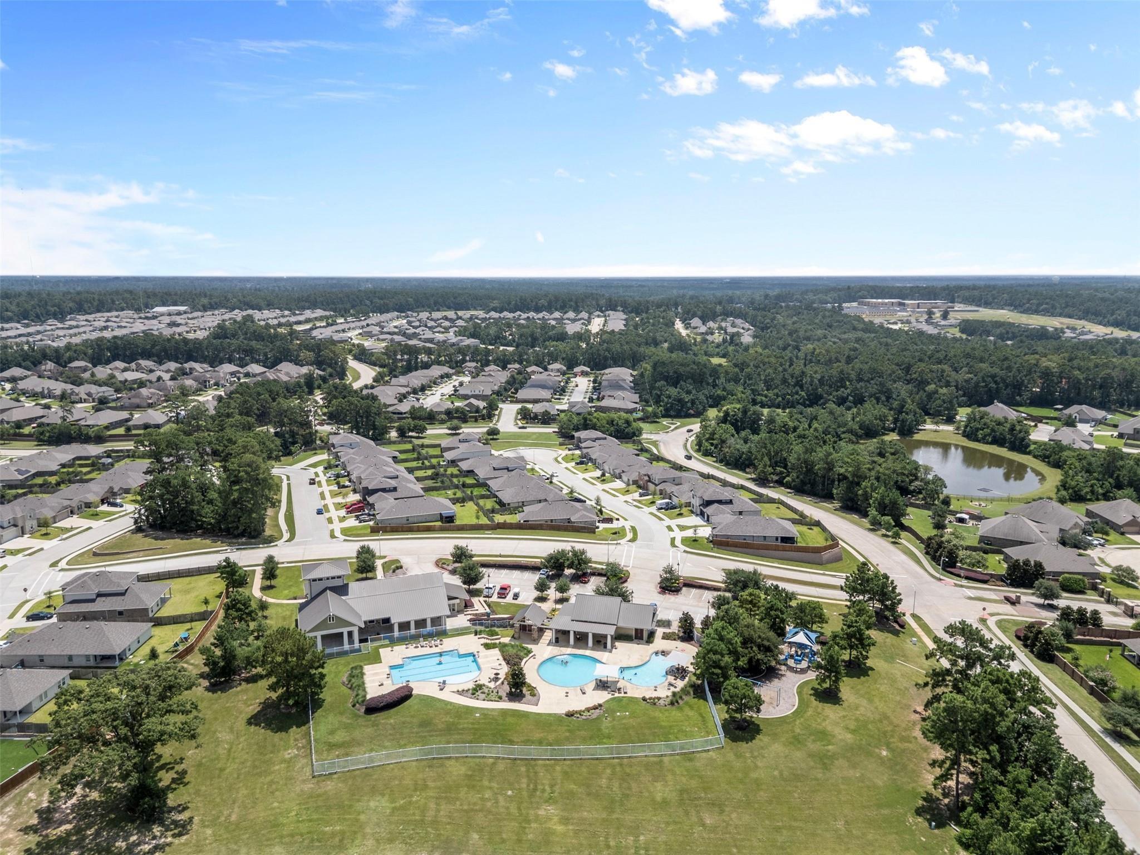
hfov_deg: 71.6
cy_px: 428
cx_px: 570
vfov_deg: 56.8
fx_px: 790
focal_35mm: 24
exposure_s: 1/3000
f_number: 1.7
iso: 120
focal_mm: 6.72
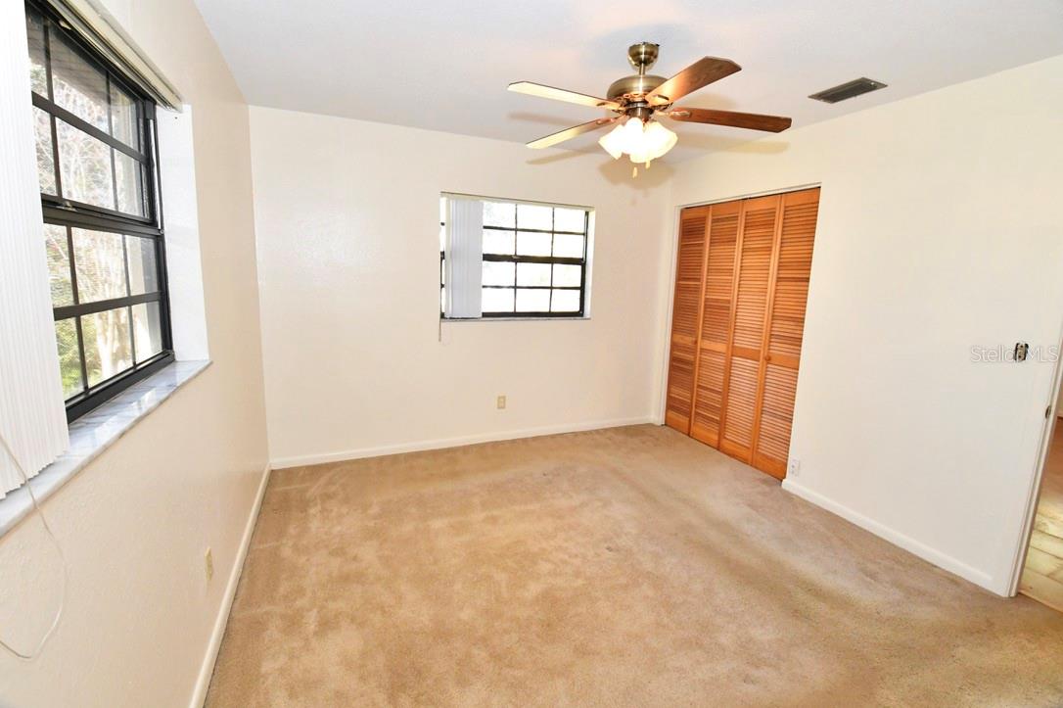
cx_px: 532
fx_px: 443
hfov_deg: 100.4
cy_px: 354
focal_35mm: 15
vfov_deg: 77.3
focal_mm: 10
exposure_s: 1/125
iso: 3200
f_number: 7.1
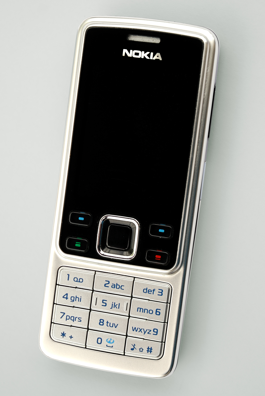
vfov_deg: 22.6
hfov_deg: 15.2
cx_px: 132
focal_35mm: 90
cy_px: 198
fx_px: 991
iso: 100
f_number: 5
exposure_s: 1/100
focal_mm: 60
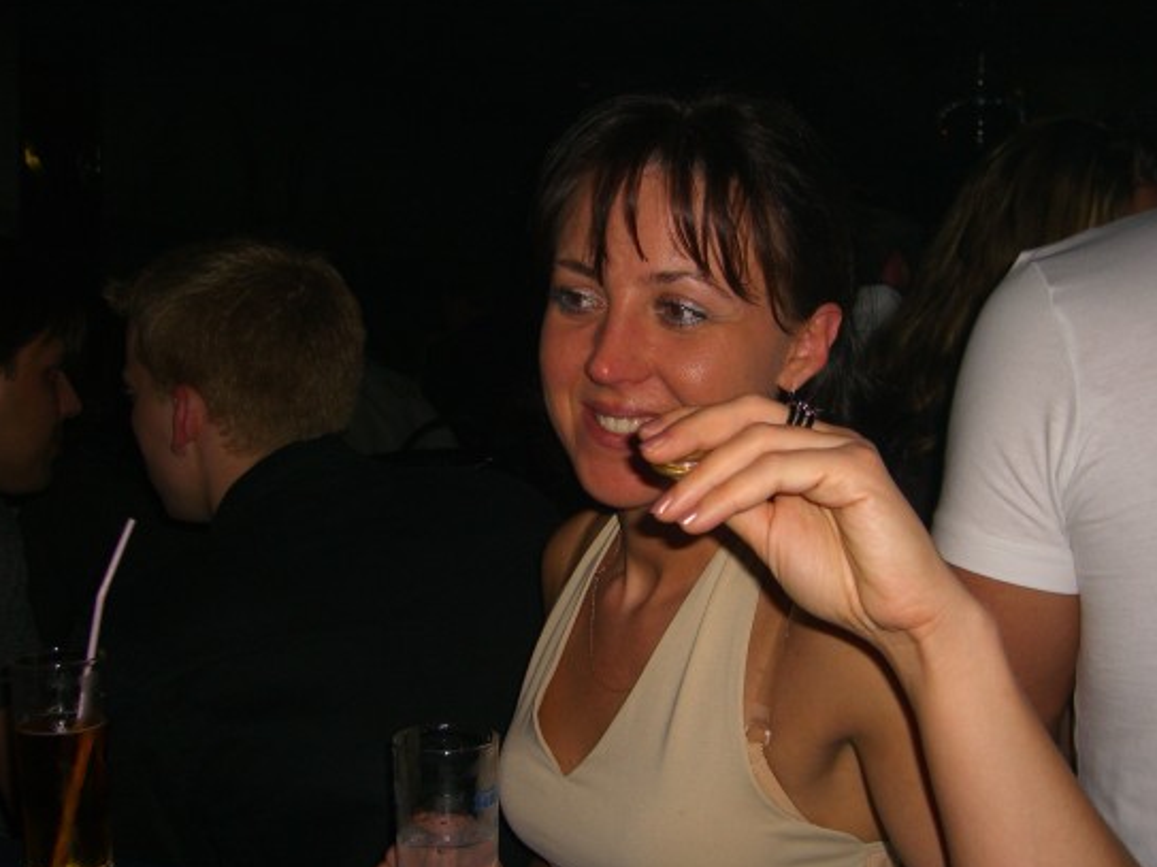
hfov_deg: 44.8
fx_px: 1403
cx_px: 620
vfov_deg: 34.3
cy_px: 469
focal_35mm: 42
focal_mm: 7.9
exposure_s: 1/60
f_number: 2.8
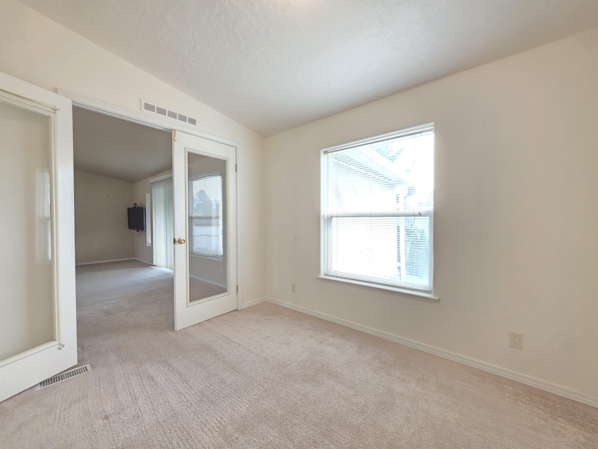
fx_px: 225
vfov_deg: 89.9
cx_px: 299
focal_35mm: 13
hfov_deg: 106.2
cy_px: 224
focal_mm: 2.2
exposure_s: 1/120
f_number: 1.9
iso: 200
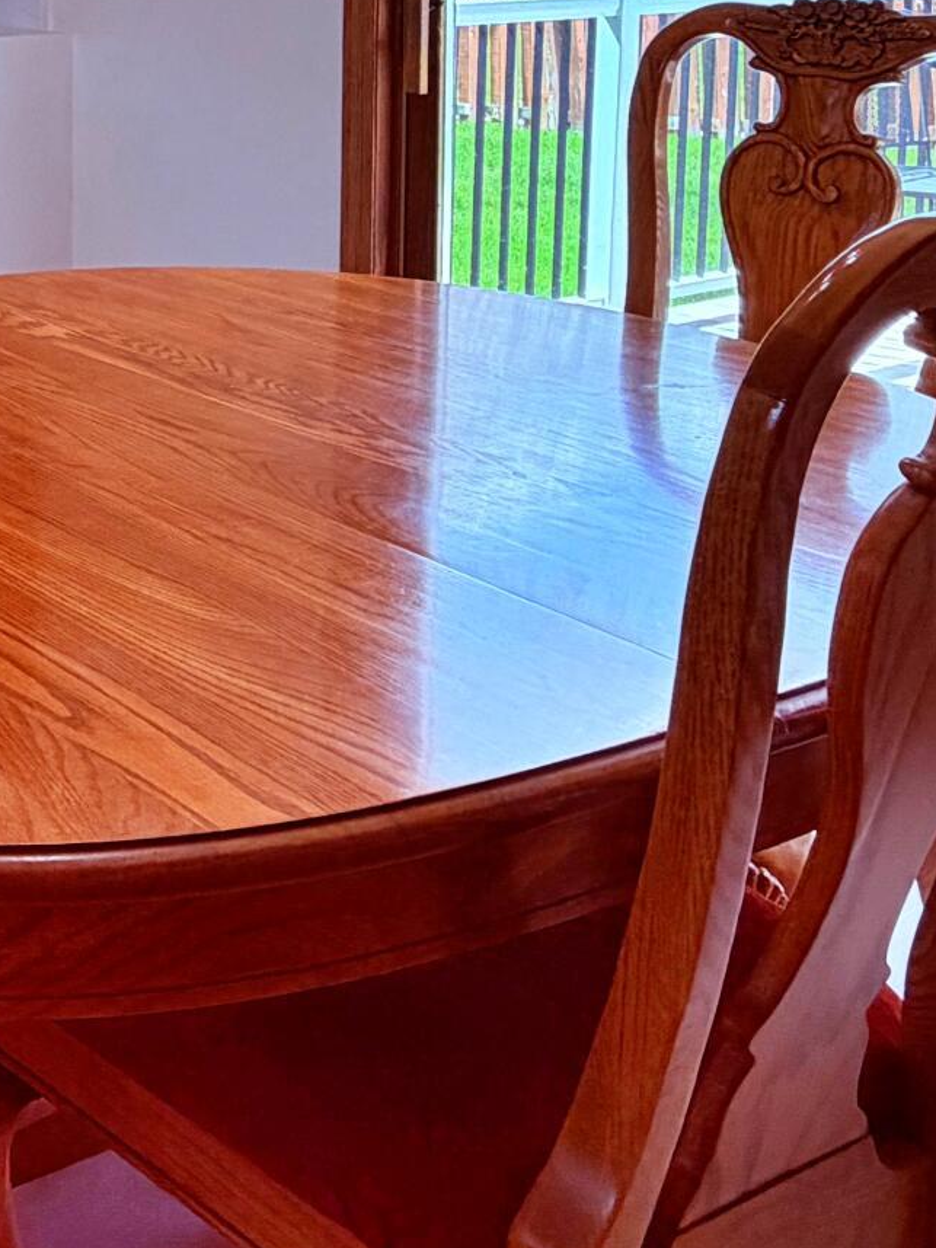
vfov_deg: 34.8
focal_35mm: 49
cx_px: -418
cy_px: -36
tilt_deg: -3.1
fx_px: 1766
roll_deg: +0.5
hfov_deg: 24.2
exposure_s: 1/120
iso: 80
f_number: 2.2
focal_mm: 2.22
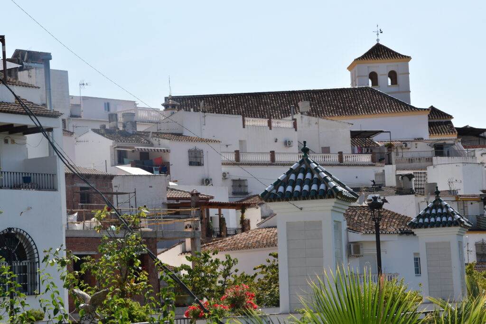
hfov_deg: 18.2
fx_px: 1519
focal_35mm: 112
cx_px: 243
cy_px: 162
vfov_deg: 12.2
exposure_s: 1/500
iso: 200
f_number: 11
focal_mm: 75
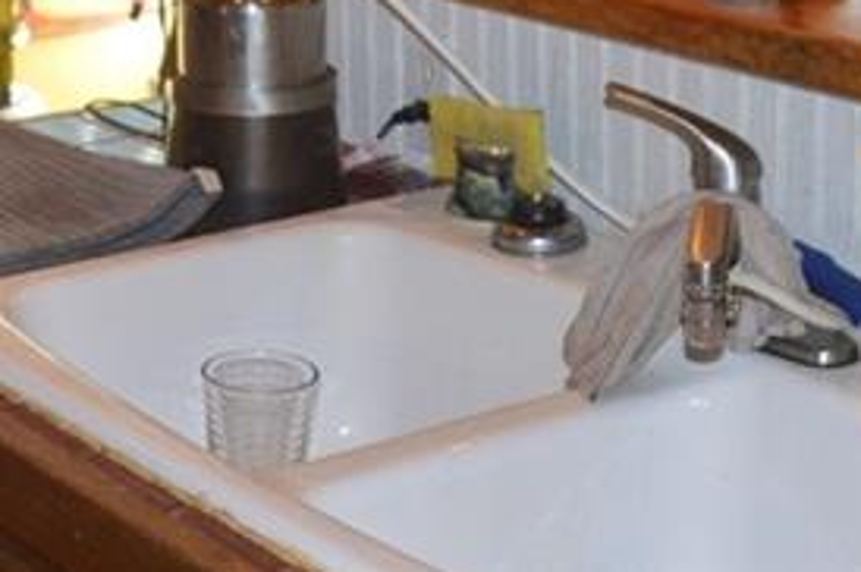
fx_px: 2413
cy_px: 97
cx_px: 402
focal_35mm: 101
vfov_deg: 13.4
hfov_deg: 20.2
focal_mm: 18
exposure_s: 1/80
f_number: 4
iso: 400
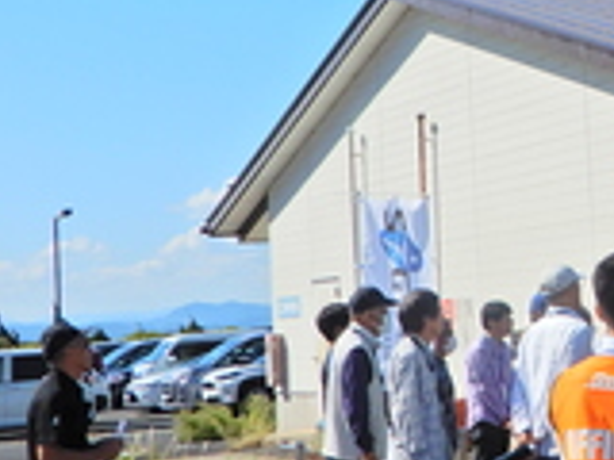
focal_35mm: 105
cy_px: 142
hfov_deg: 17.7
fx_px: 1862
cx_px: 764
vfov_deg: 14.1
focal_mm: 6.2
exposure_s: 1/1600
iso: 80
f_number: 4
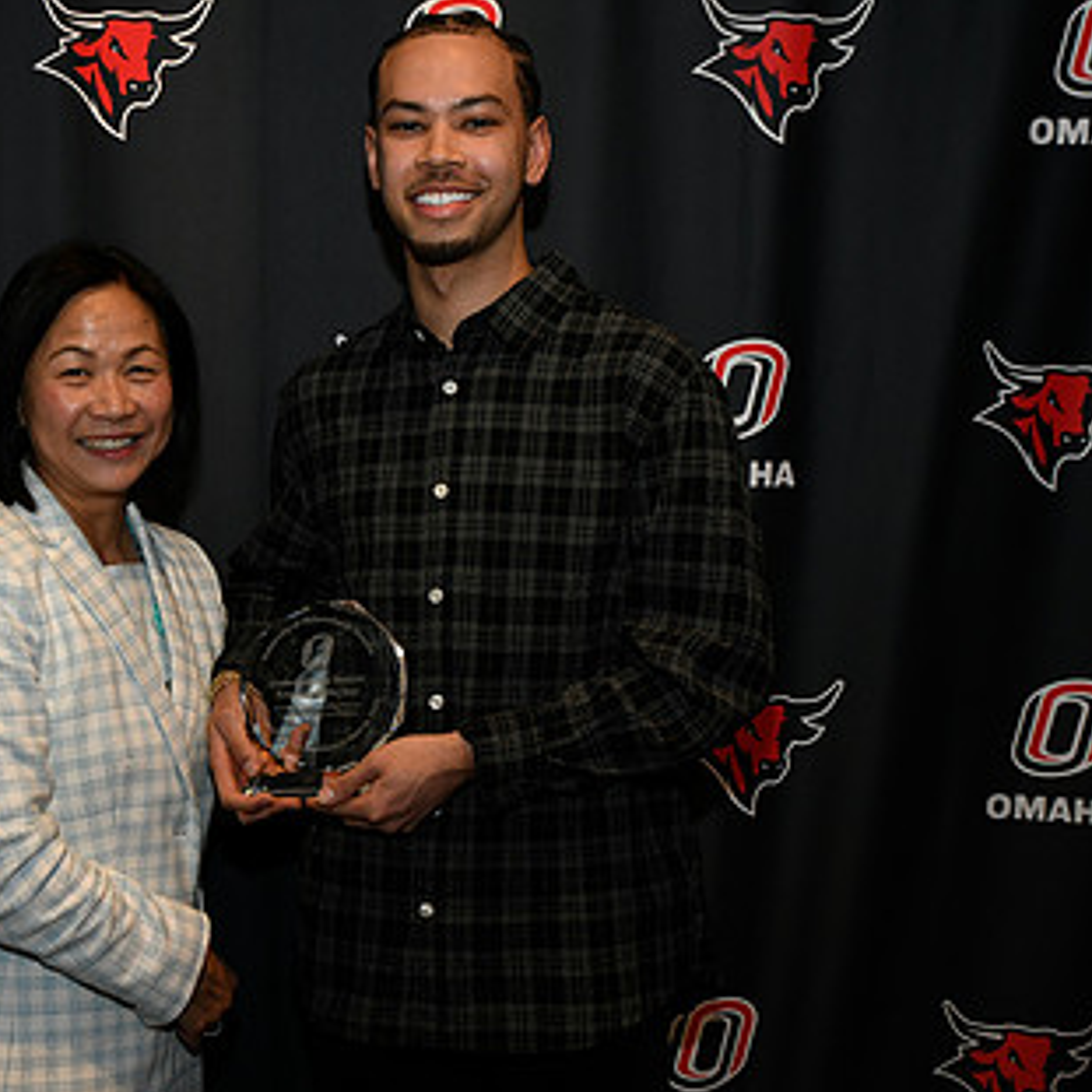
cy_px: 578
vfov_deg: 30.0
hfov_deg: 29.7
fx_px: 2034
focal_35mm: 57
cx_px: 320
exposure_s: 1/60
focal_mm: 36
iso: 1600
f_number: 8
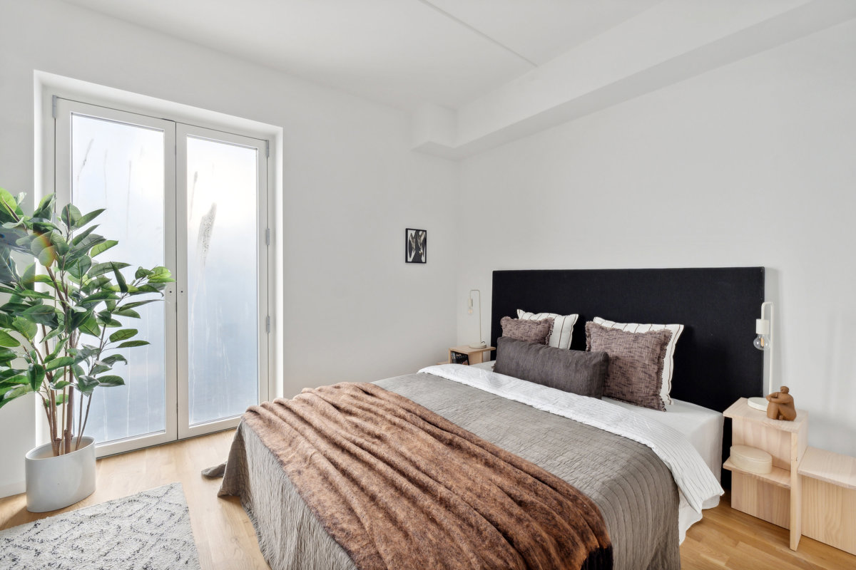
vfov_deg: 77.3
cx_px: 428
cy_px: 285
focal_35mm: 15
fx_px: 357
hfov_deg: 100.4
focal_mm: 10
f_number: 8
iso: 200
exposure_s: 1/5
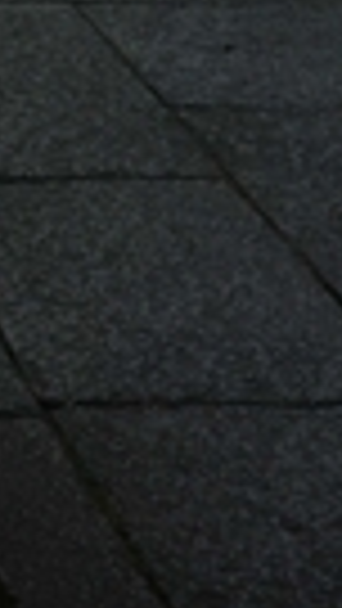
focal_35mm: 249
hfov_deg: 4.7
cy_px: -973
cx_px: -668
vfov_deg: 7.9
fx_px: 4012
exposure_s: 1/125
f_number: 5.6
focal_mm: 26
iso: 400
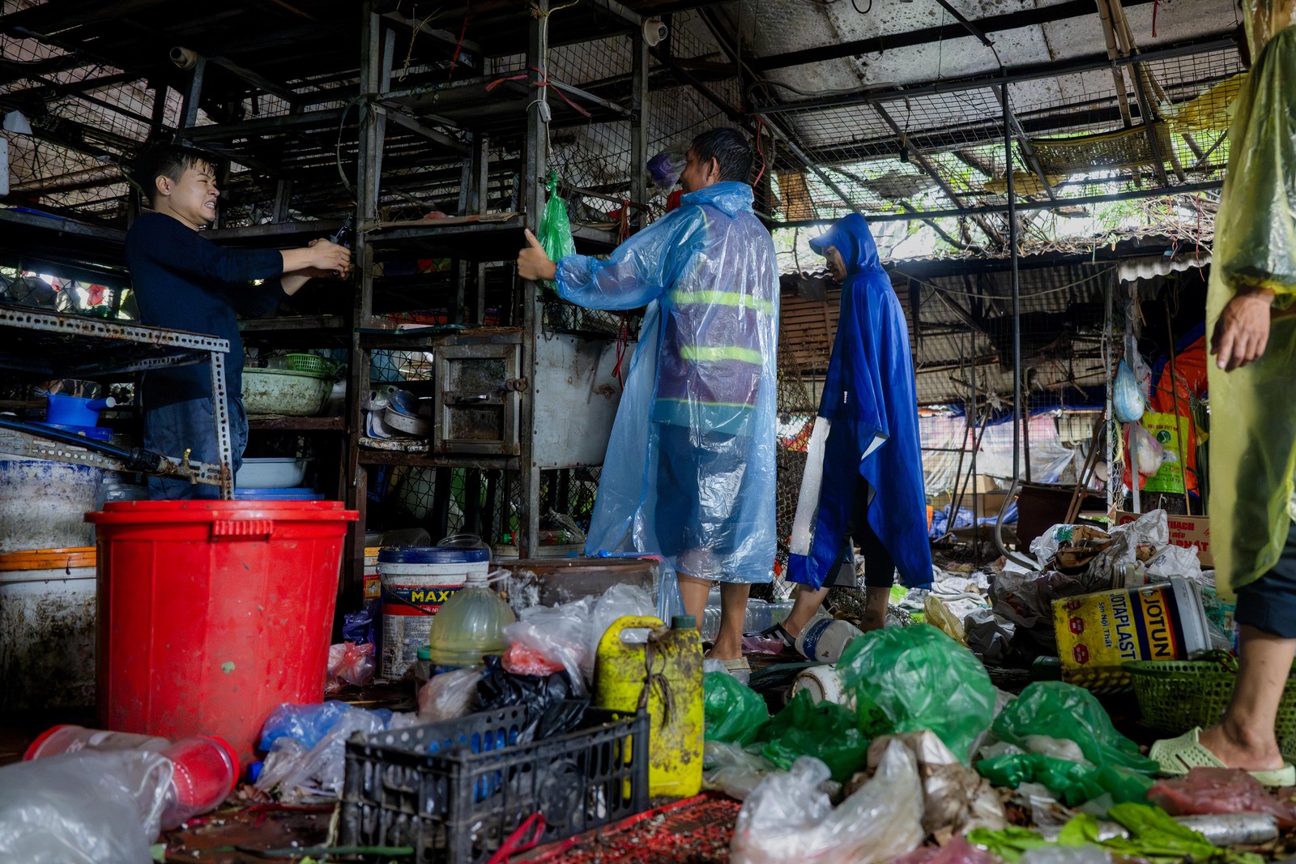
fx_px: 1080
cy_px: 355
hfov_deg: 61.3
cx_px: 790
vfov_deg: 43.4
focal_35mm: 30
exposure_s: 1/125
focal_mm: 24
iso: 10000
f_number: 2.8
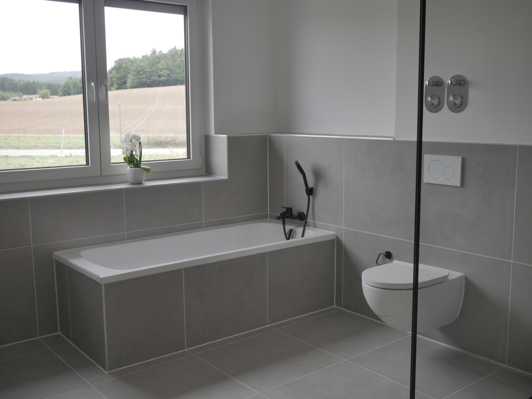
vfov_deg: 36.0
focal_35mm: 40
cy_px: 200
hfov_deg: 46.8
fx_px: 615
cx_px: 266
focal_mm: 20
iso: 200
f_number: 2.5
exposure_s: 1/250
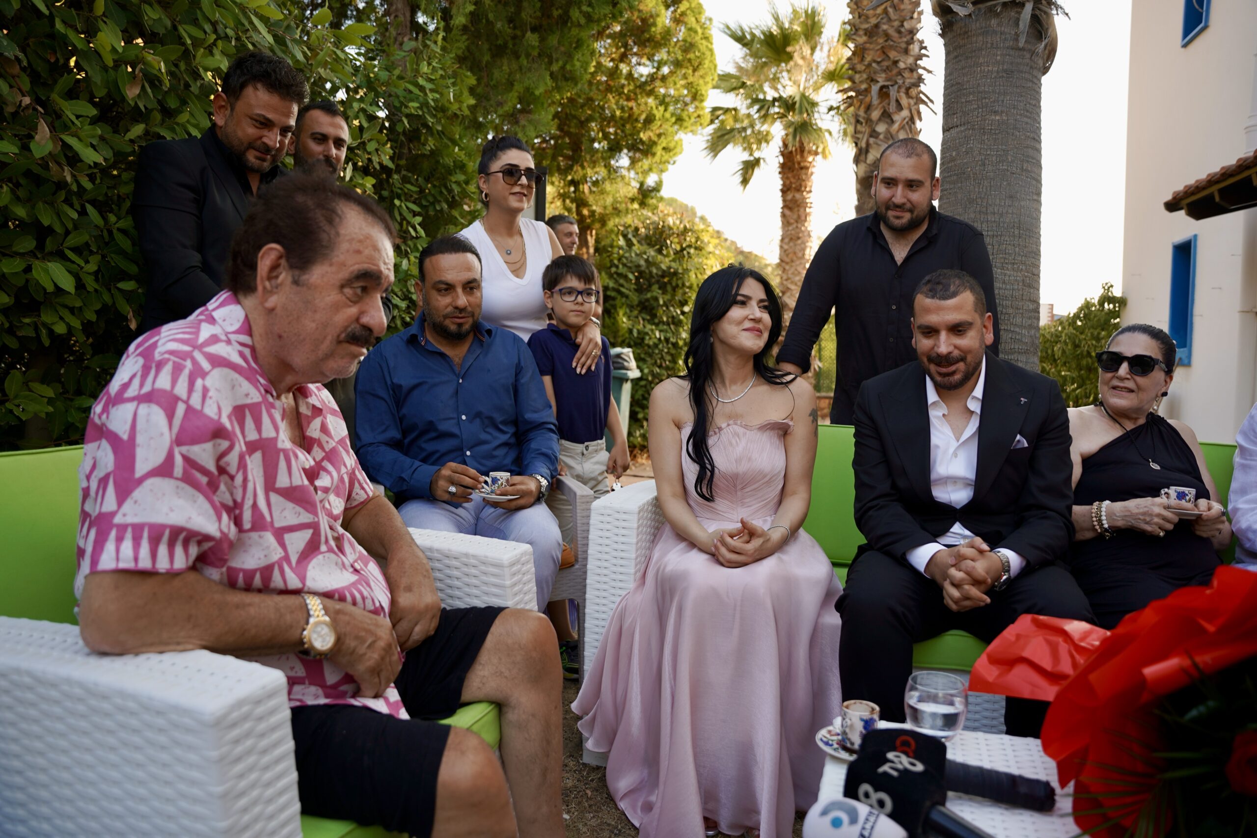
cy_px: 419
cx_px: 628
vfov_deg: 53.1
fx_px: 838
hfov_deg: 73.7
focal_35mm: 24
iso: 125
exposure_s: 1/100
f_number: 3.2
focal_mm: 24
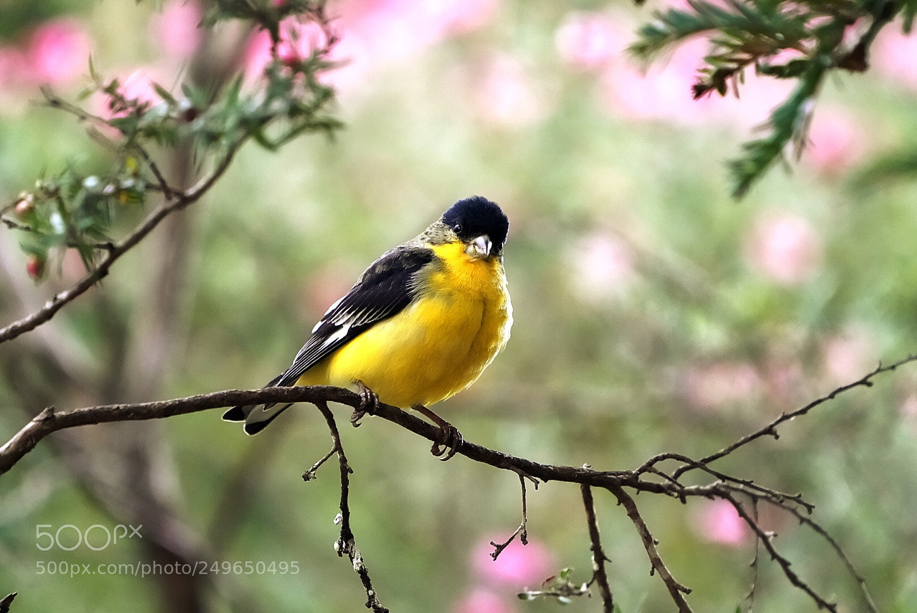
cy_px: 306
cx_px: 458
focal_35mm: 752
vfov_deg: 1.8
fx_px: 19167
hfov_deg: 2.7
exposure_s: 1/250
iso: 8000
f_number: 11
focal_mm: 752
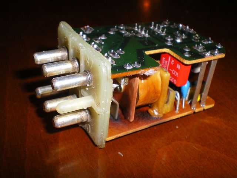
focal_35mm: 44
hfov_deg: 42.9
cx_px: 118
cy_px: 89
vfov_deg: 32.9
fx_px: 301
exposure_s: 1/50
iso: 200
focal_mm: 7.4
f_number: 4.9
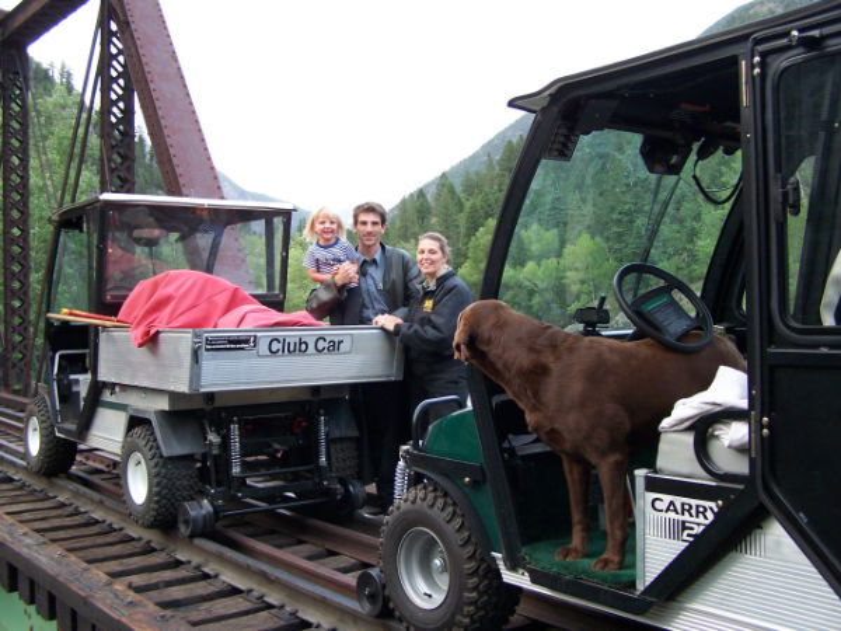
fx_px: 972
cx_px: 420
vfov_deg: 36.0
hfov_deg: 46.8
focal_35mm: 40
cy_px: 316
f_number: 2.8
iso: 140
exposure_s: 1/30
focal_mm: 6.7
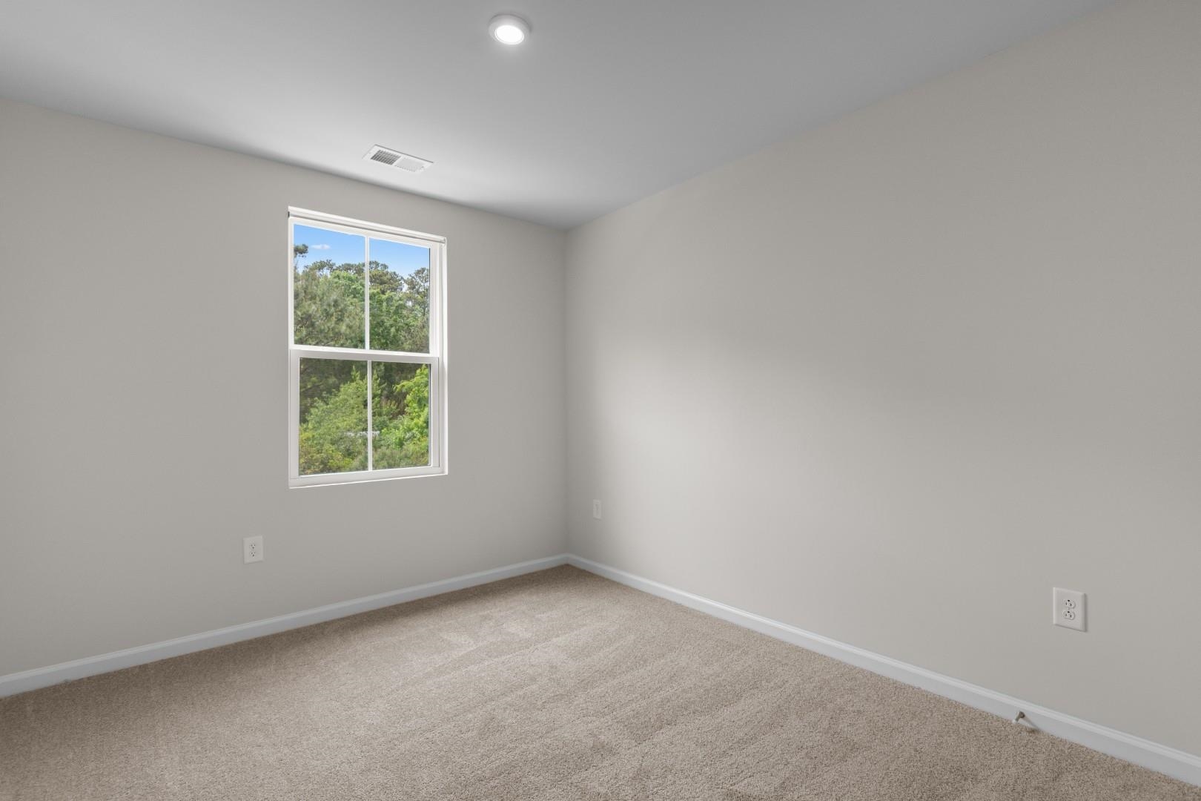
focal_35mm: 16
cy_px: 400
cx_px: 600
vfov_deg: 73.7
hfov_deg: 96.7
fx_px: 534
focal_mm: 11
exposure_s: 1/50
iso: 100
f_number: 4.8
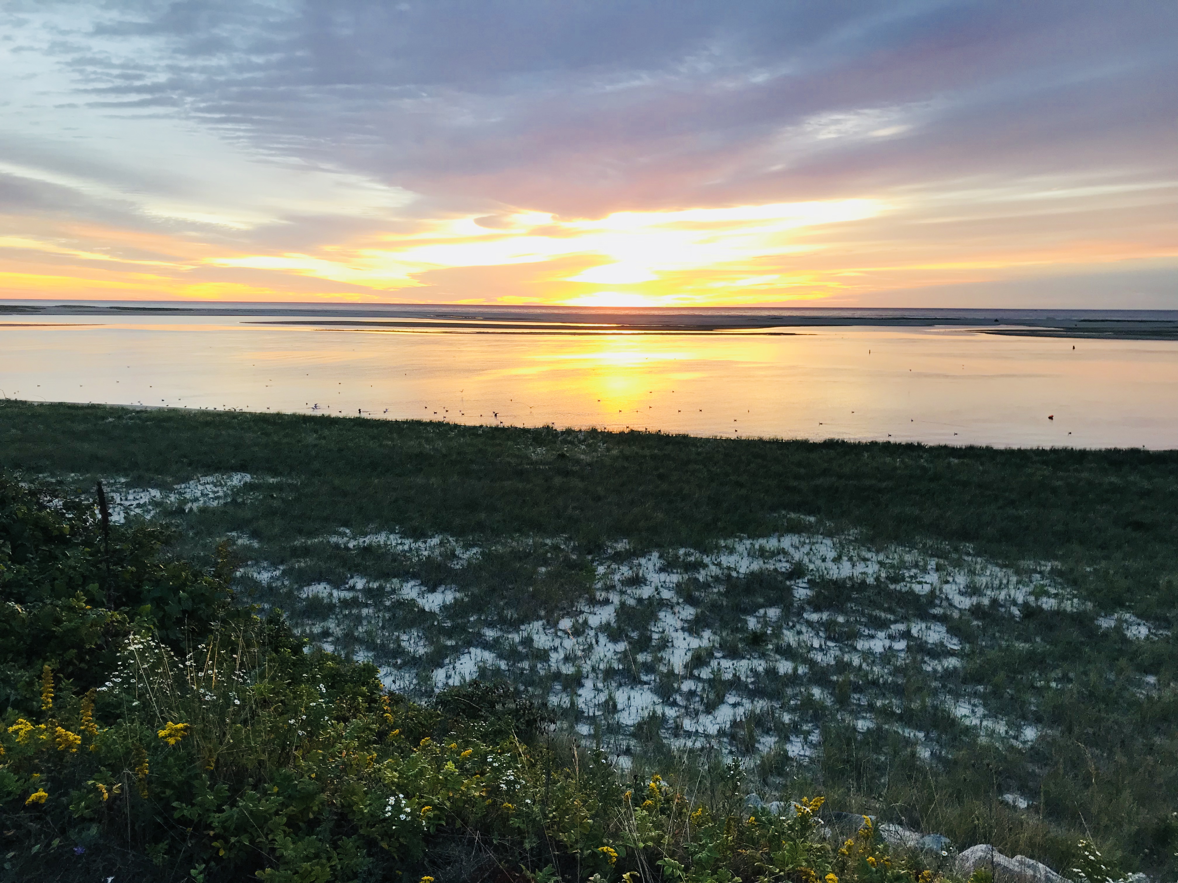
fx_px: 953
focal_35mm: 28
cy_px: 442
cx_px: 589
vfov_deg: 49.7
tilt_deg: -7.2
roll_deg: +0.2
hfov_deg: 63.4
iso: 25
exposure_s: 1/60
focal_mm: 3.99
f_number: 1.8
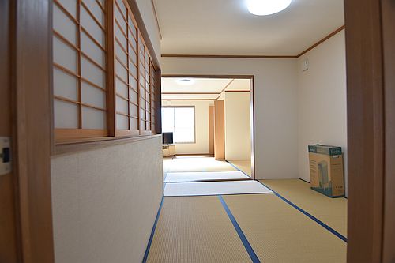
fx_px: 197
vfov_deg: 67.3
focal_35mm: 18
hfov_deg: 90.0
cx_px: 198
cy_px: 132
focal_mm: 12
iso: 400
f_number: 5.6
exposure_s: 1/125
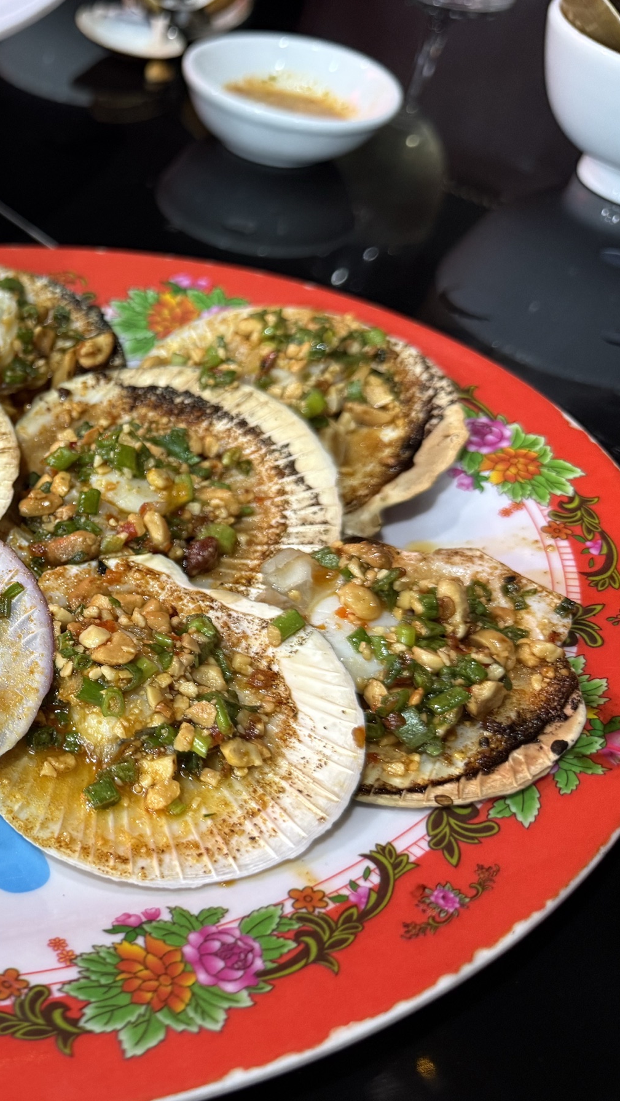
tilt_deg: -45.1
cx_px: -74
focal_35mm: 35
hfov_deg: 30.0
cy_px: 550
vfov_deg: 56.6
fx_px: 1023
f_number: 1.78
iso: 320
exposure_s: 1/50
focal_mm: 6.76
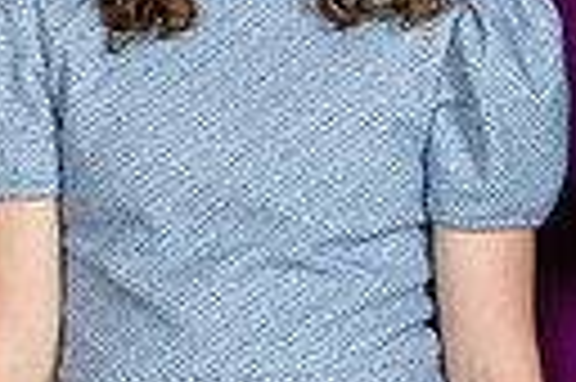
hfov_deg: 8.3
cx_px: 61
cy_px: -251
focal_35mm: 248
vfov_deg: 5.5
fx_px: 3963
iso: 640
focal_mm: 34
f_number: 8
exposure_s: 1/200
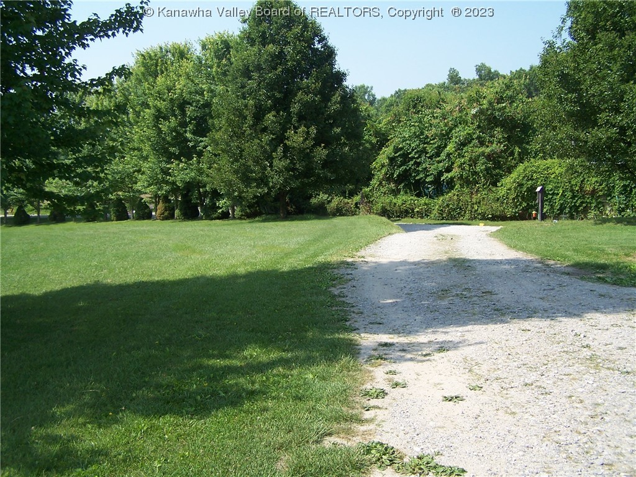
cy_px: 238
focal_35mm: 38
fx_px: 698
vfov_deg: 37.7
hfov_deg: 49.0
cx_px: 318
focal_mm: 6.3
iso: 80
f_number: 2.8
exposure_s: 1/750
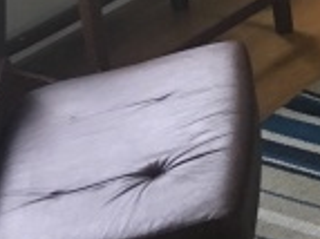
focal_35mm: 162
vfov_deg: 8.6
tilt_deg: -15.2
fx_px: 1496
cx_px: 667
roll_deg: +2.8
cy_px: -275
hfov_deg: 11.0
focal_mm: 4.15
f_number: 2.2
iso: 160
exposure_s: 1/33
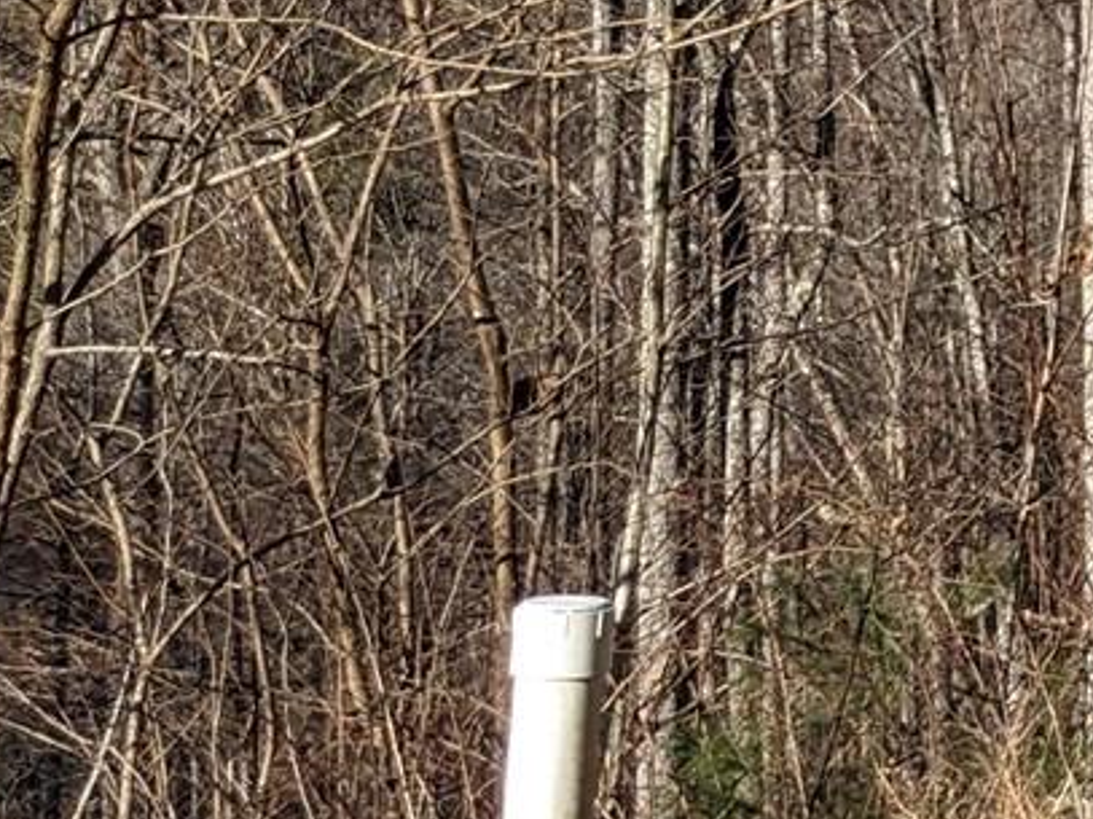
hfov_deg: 12.3
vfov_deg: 10.4
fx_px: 4293
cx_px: 2371
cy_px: -489
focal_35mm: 136
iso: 57
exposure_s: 1/2924
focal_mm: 4.38
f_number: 1.73
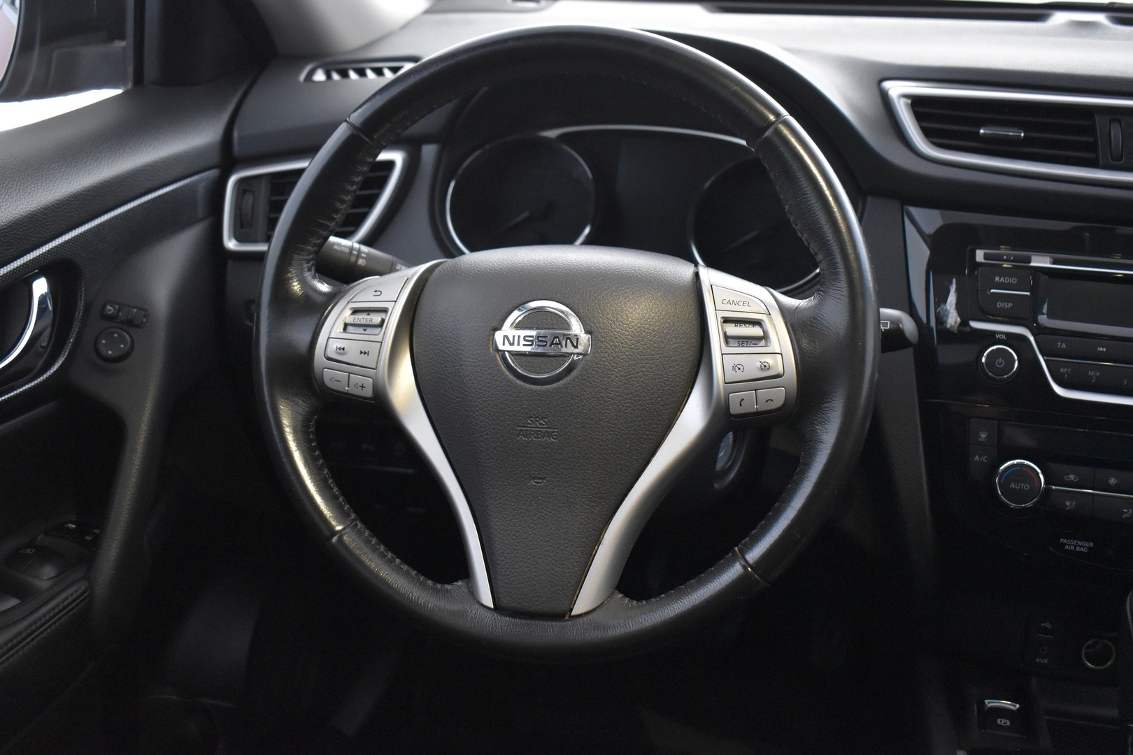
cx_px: 566
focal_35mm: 39
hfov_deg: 49.6
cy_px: 378
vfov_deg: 34.2
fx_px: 1227
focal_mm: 26
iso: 3200
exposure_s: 1/15
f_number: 4
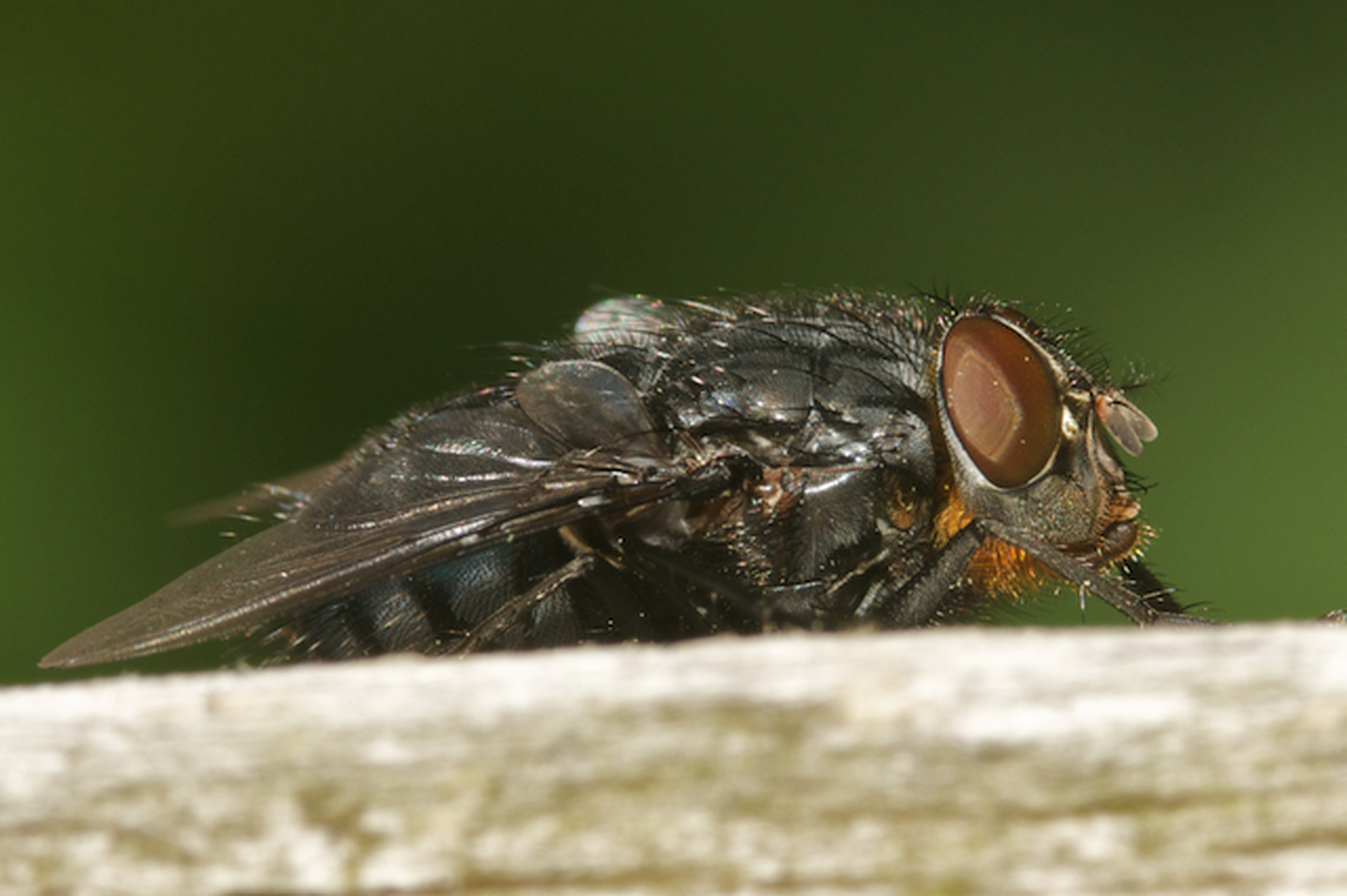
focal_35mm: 165
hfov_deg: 12.5
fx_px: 6170
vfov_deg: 8.3
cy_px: 448
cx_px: 674
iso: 200
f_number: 11
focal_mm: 110
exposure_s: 1/125
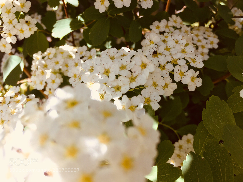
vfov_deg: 48.2
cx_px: 122
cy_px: 91
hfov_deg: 61.7
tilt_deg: -49.3
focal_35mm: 29
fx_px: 204
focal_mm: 4.15
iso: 32
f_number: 2.2
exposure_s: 1/501
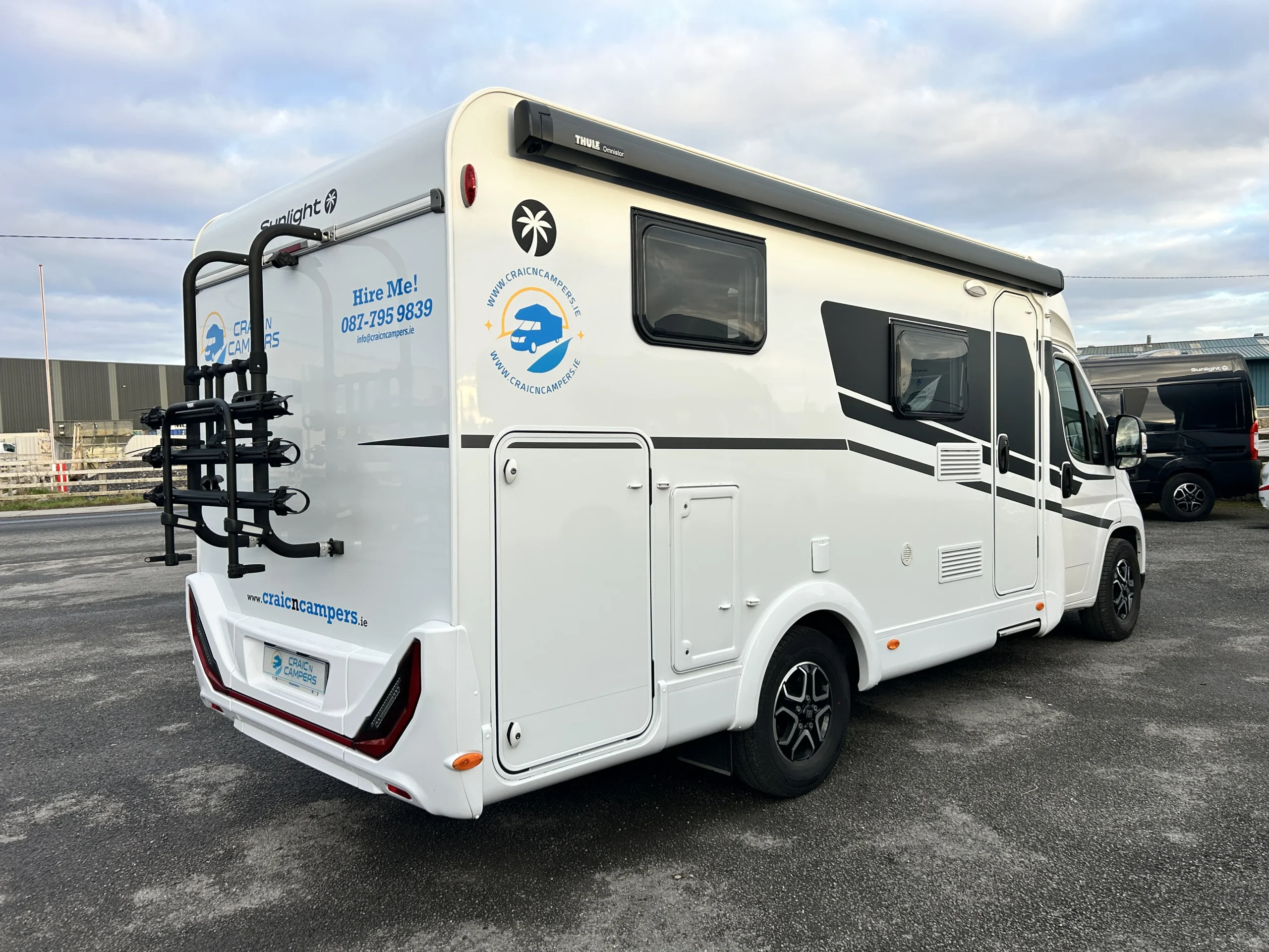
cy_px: 476
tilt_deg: -2.2
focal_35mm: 26
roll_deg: +2.2
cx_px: 634
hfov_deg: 67.3
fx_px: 953
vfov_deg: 53.1
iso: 50
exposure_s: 1/466
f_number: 1.5
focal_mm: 5.7
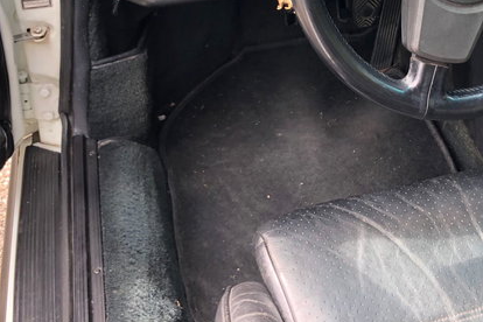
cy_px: -12
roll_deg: -2.8
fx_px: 724
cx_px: 354
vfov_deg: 23.8
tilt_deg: -26.9
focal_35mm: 54
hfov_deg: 36.1
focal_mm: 3.99
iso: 40
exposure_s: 1/120
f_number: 1.8
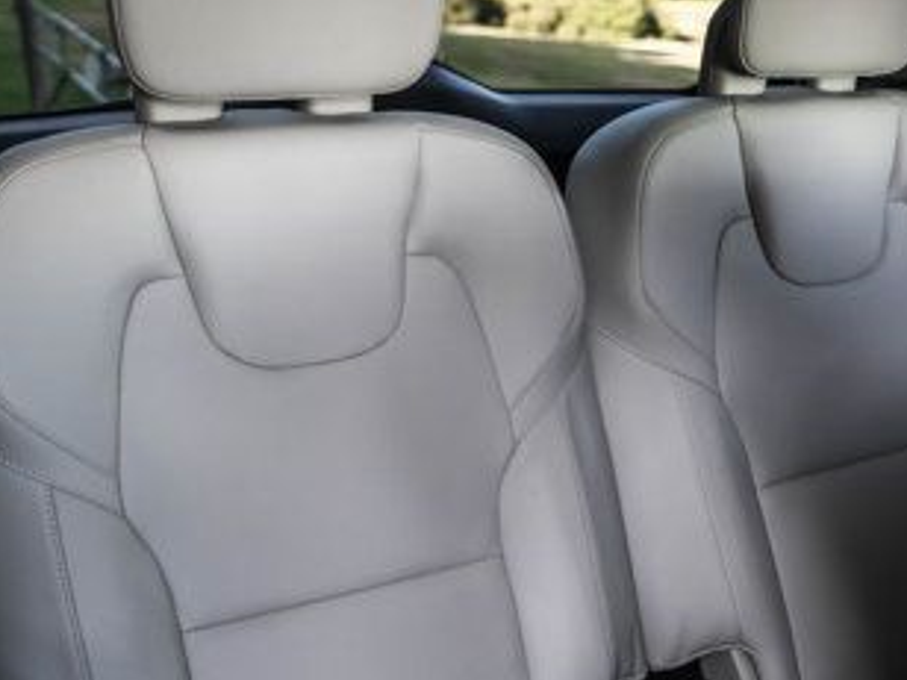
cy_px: 390
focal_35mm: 48
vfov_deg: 30.2
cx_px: 598
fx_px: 1258
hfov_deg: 39.2
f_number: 2.8
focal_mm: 24
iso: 1000
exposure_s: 1/200
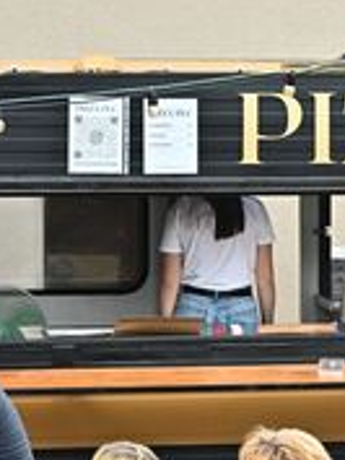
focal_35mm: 330
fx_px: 4380
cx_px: 470
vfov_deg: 6.0
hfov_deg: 4.5
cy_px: 200
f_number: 16
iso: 1600
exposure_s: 1/160
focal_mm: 135
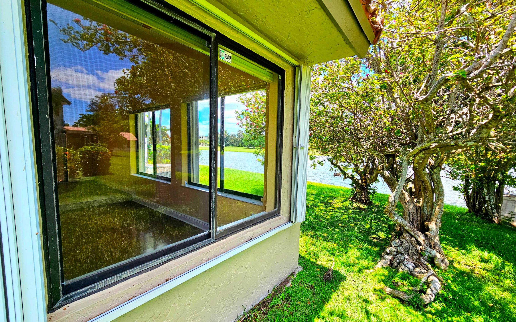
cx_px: 259
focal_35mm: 14
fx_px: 197
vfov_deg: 78.6
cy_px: 168
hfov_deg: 105.3
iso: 50
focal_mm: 2.2
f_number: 2.2
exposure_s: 1/455
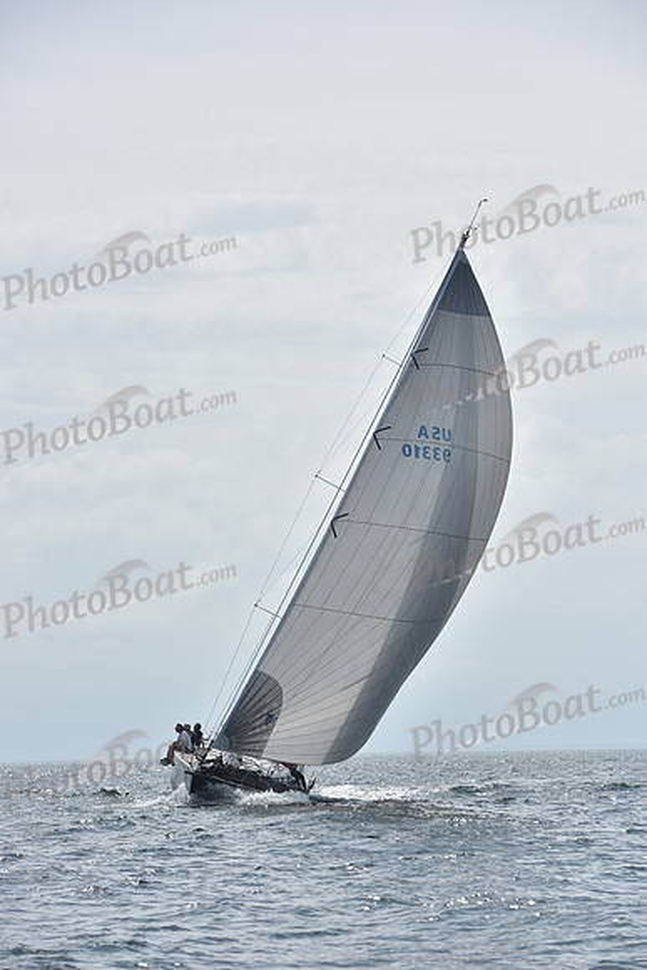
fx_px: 3772
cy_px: 485
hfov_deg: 9.8
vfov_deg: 14.7
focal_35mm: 140
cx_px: 324
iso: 200
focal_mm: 140
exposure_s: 1/1250
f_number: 8
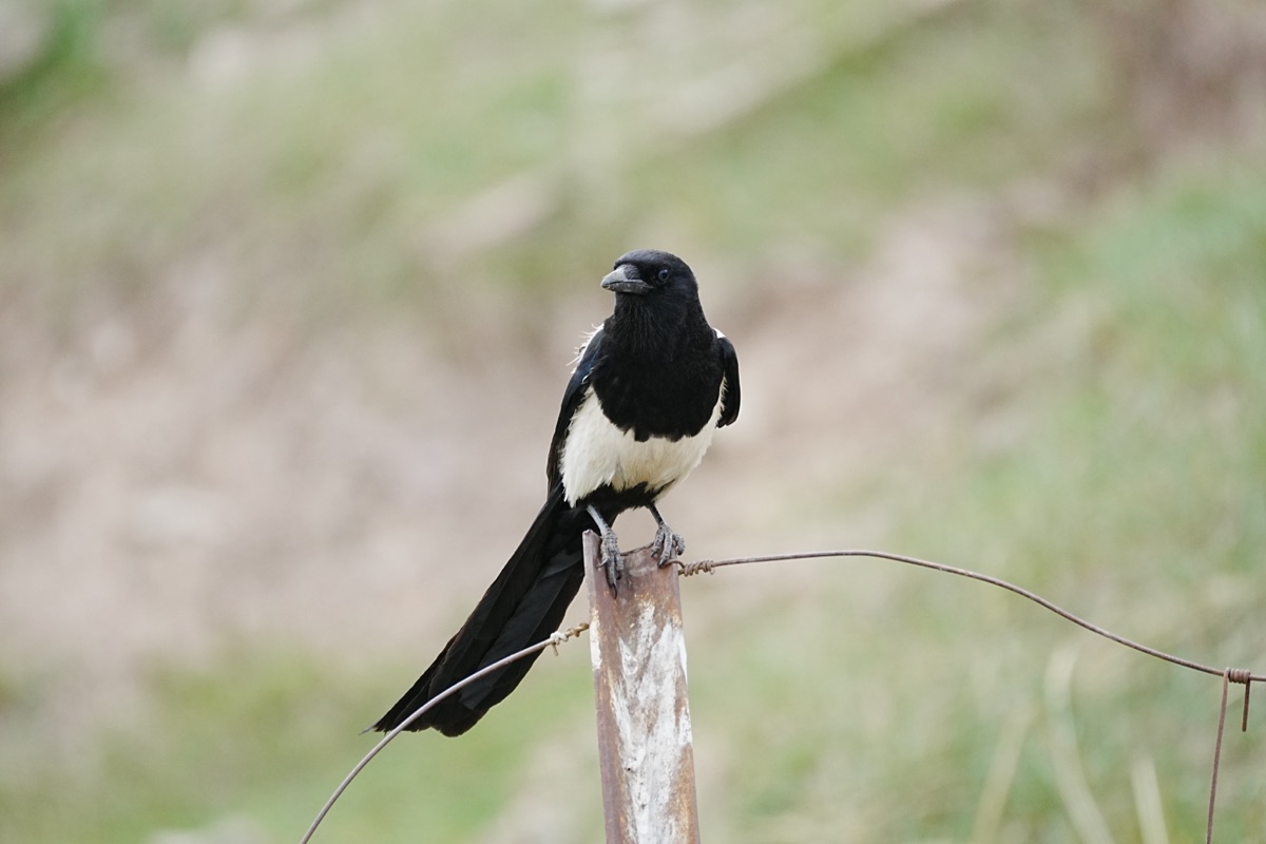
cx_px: 633
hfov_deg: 5.3
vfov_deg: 3.5
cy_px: 422
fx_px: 13714
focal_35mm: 390
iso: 1250
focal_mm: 260
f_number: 6.3
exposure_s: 1/1600
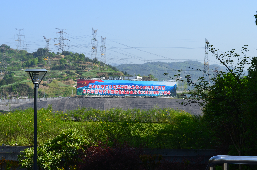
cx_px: 128
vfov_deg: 22.5
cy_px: 85
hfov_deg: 33.5
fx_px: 427
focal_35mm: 60
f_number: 11
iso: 125
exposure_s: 1/125
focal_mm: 40
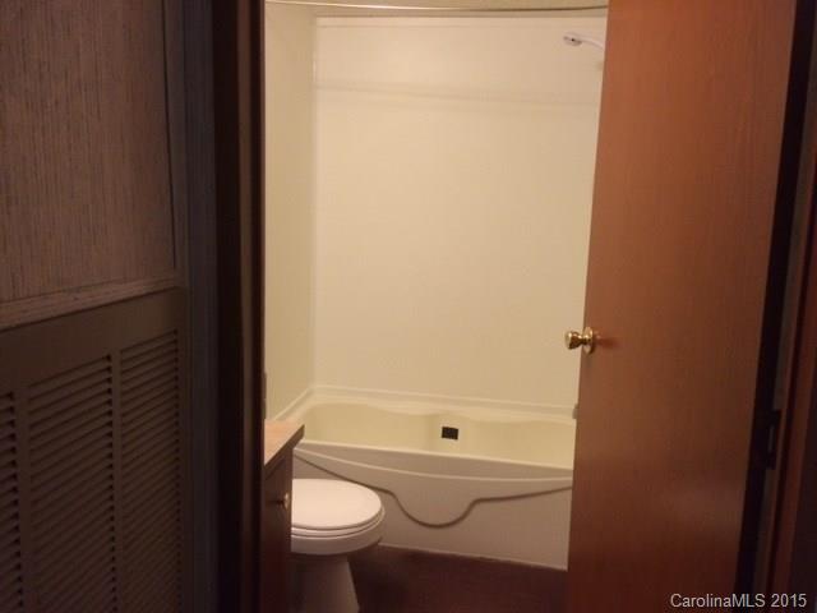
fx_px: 684
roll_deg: -0.6
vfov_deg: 48.2
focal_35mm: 29
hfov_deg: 61.7
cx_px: 408
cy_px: 306
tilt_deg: -8.6
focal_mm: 4.15
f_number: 2.2
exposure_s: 1/30
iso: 320
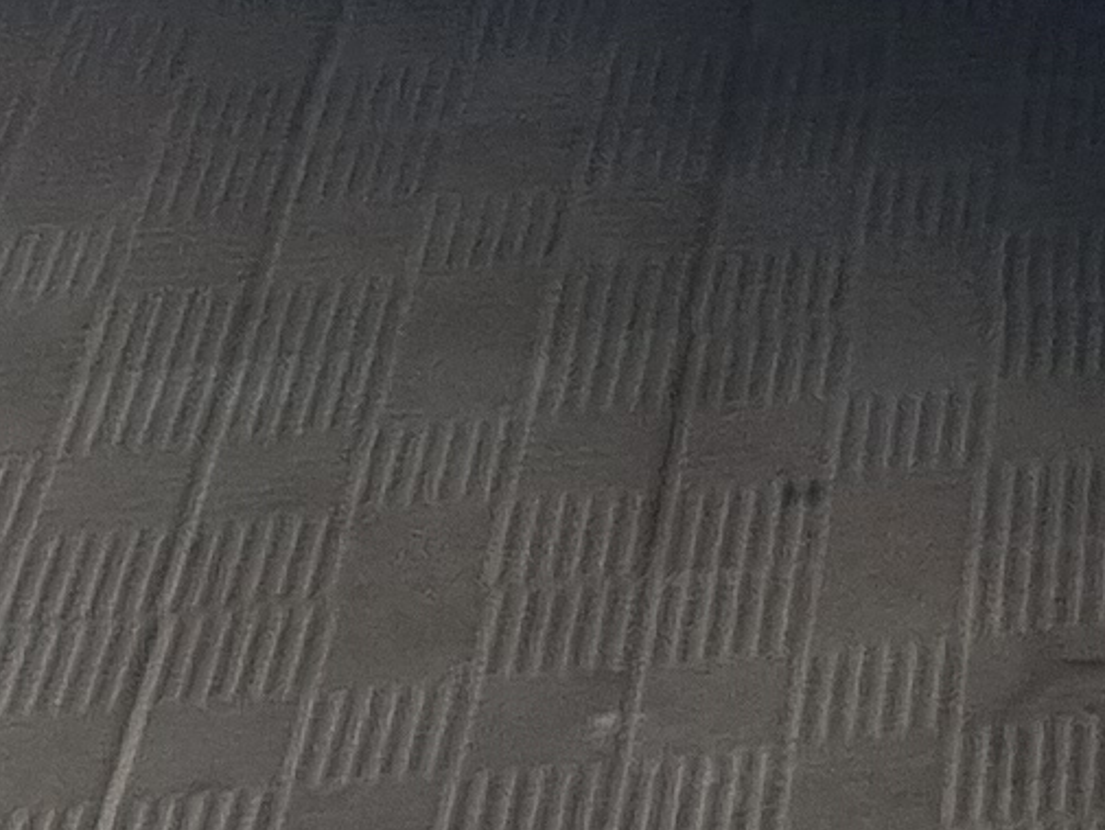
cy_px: -1456
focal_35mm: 206
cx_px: 2337
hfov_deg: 9.0
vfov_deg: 6.7
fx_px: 6577
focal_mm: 5.4
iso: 50
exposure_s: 1/443
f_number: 1.8
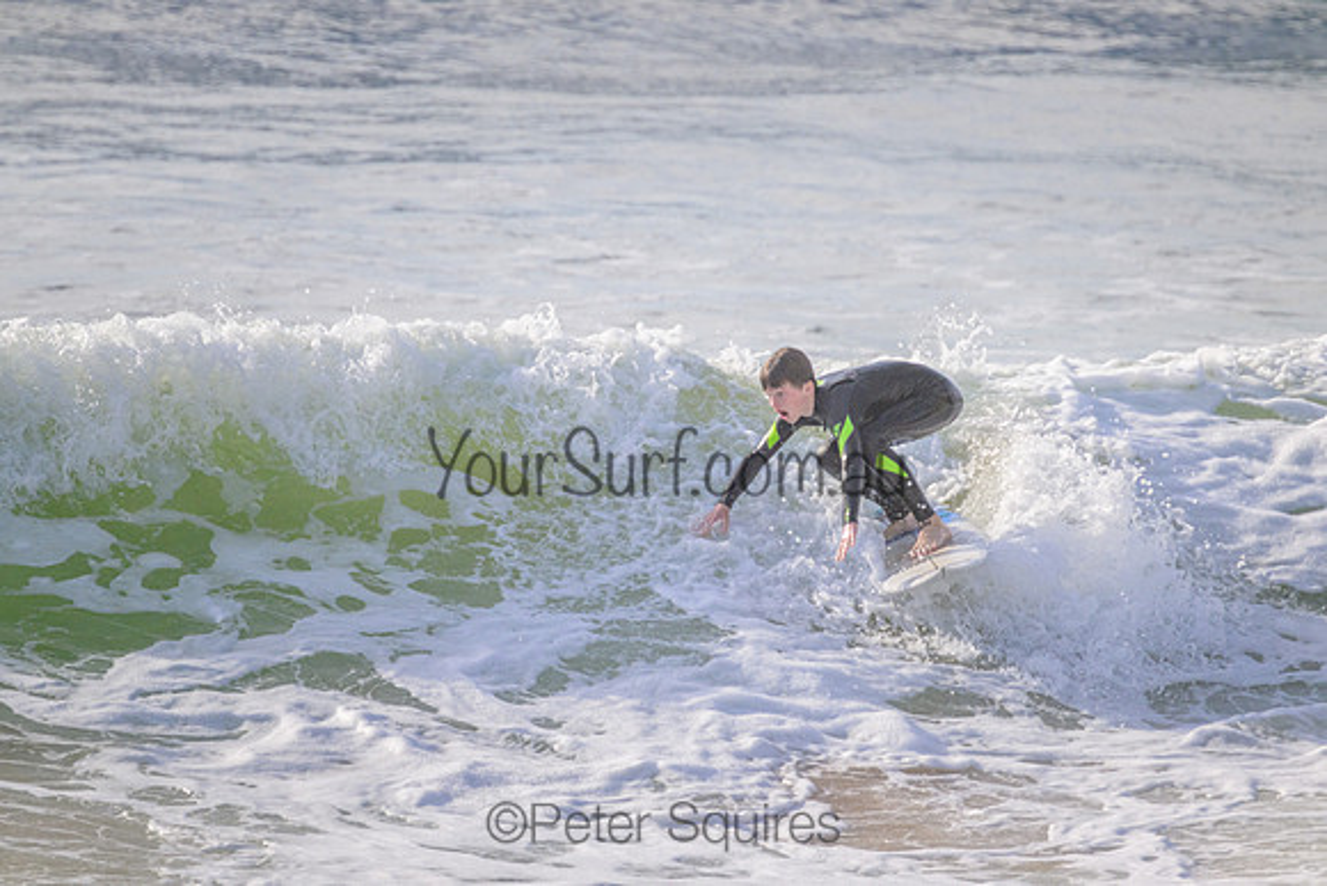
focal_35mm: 800
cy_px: 443
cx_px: 664
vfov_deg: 1.7
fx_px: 29494
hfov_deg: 2.6
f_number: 11
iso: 900
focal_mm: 800
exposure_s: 1/2000
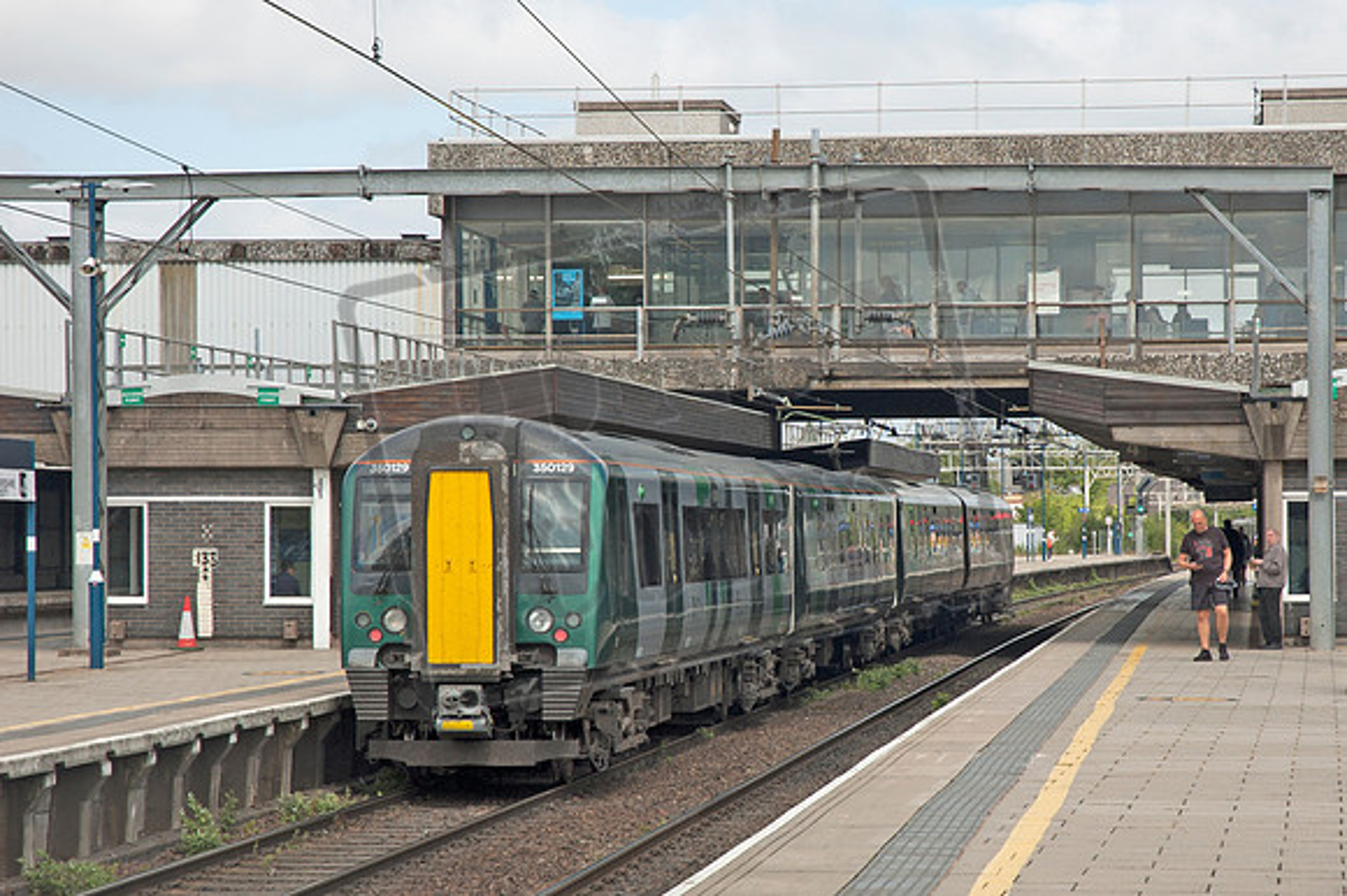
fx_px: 3478
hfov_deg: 21.9
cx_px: 674
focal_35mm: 93
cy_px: 448
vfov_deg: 14.7
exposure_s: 1/500
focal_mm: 62
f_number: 5.6
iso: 250
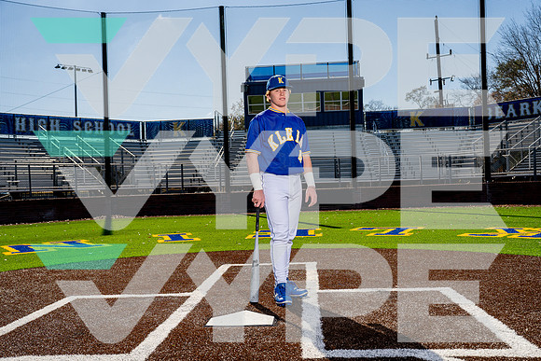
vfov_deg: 37.9
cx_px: 270
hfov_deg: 54.4
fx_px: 526
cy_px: 180
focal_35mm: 35
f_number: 5.6
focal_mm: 35
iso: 100
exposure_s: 1/2000
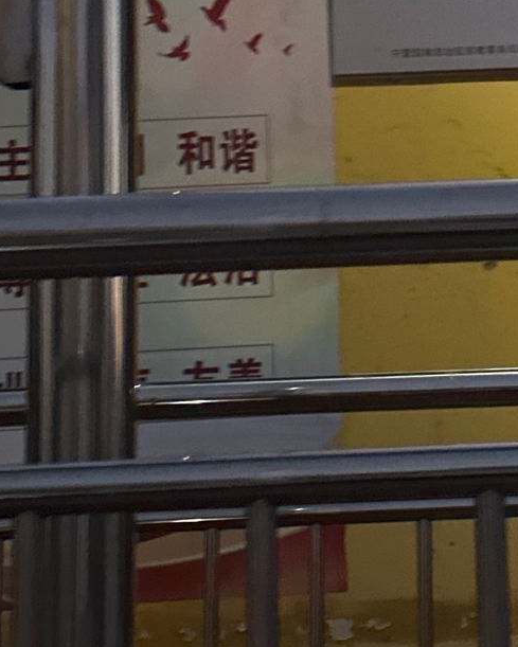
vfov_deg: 16.6
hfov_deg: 13.2
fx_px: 2203
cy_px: 130
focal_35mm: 115
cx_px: 525
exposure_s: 1/16
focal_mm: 6.86
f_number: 1.78
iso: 640
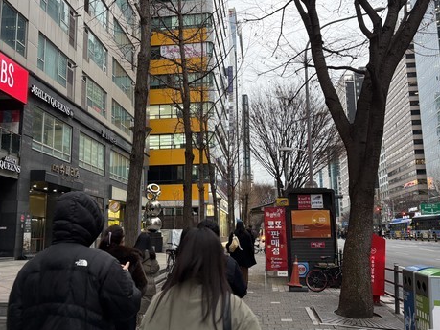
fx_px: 432
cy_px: 165
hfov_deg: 53.9
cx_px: 200
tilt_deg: +10.9
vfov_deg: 41.8
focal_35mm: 34
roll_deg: +1.1
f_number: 1.6
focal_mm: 5.96
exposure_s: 1/80
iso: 125
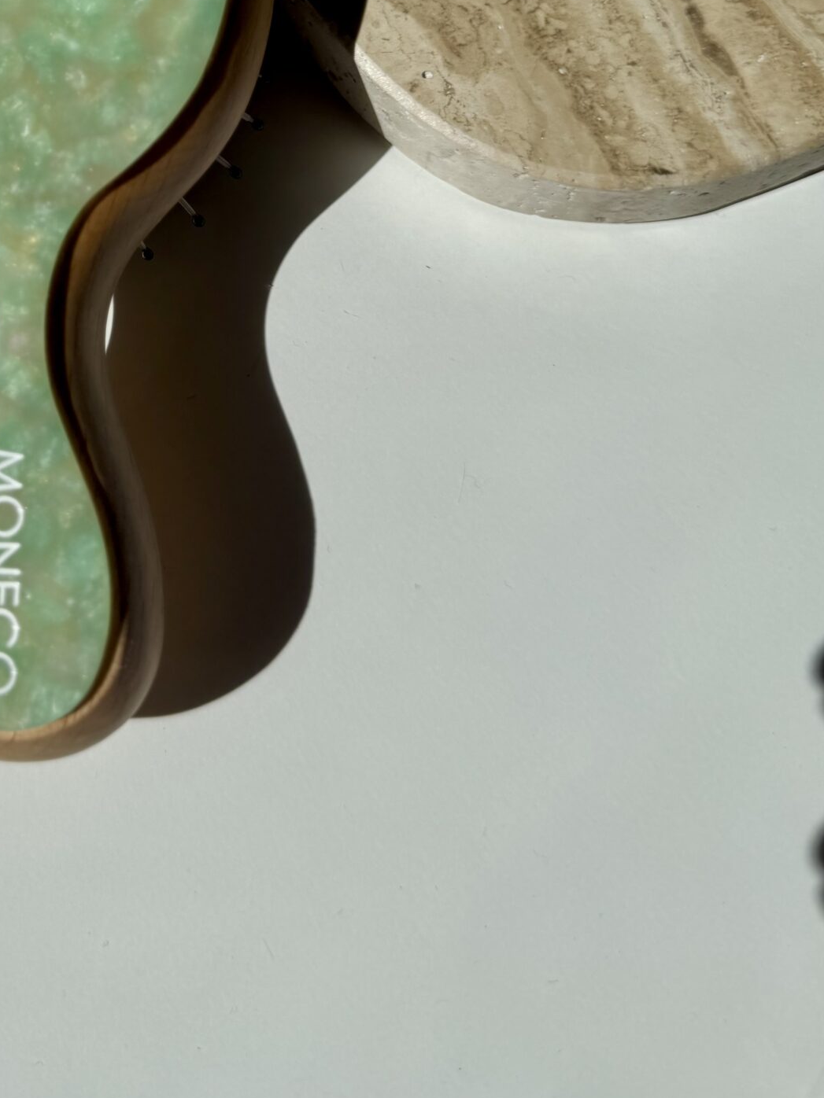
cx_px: 94
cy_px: 127
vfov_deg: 40.0
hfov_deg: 31.4
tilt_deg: -67.7
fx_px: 1397
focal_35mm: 44
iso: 80
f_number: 1.78
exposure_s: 1/3247
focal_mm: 6.76
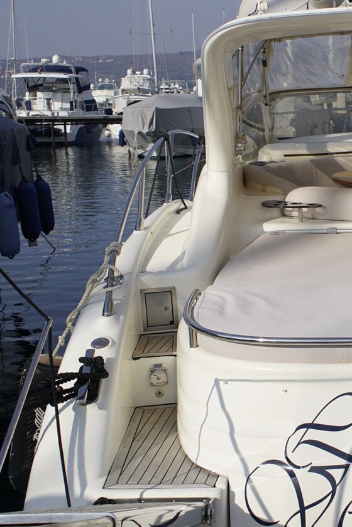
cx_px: 397
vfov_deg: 31.4
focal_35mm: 64
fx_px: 939
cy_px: 260
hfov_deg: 20.2
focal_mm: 28
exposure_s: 1/1000
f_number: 5
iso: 100
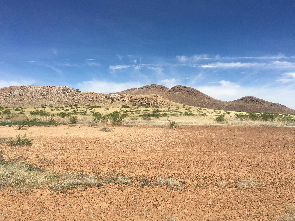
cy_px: 110
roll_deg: -1.3
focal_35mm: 29
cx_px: 148
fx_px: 247
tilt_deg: -0.6
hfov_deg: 61.7
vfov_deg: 48.2
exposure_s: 1/2564
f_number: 2.2
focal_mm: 4.15
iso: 25
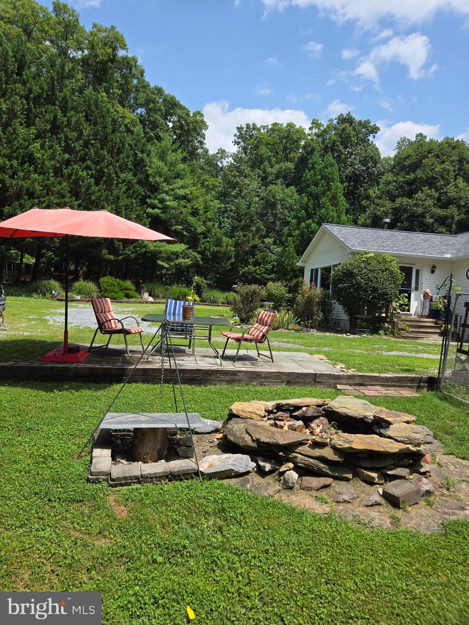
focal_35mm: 23
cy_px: 312
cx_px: 234
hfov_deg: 58.9
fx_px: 415
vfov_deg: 73.9
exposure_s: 1/1686
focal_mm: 5.4
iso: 25
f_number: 1.8
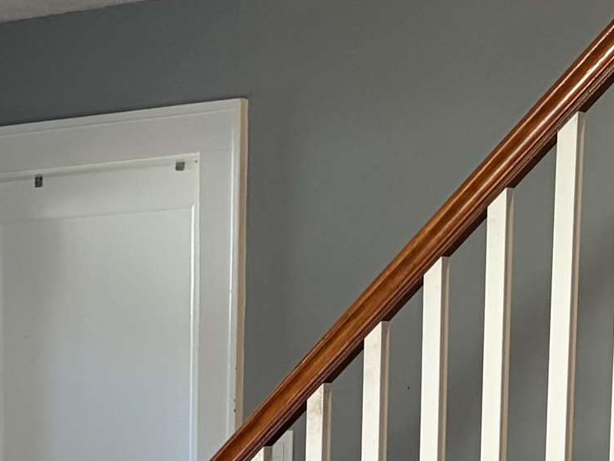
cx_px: -154
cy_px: 692
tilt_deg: -8.3
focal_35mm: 107
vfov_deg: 13.1
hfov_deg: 17.4
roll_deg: +2.3
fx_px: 1899
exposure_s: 1/60
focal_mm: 5.96
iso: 320
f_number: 1.6
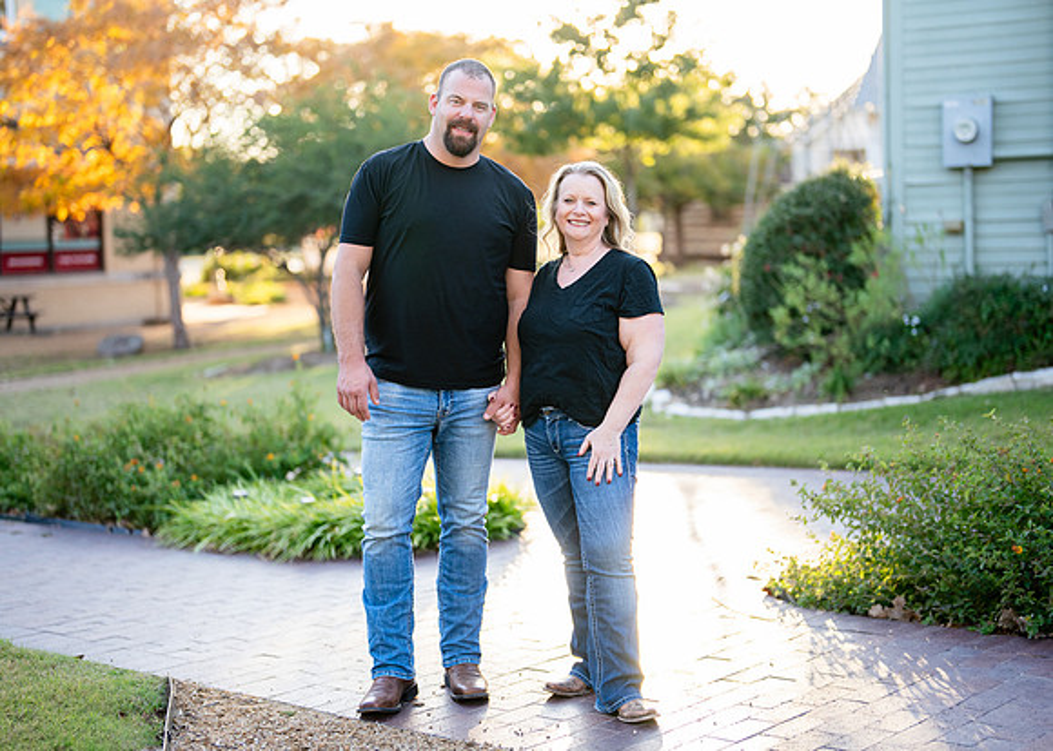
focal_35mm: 58
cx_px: 531
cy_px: 389
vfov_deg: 24.6
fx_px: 1720
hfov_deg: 34.0
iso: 320
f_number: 1.2
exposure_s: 1/1600
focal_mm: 50
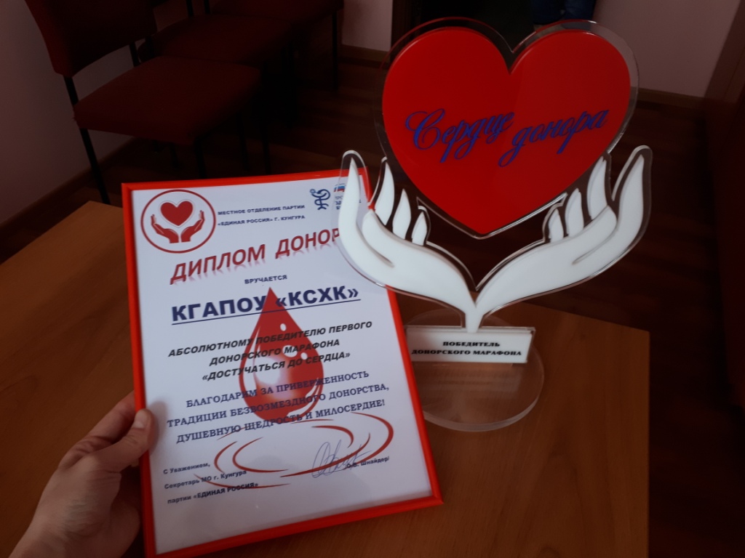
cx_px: 372
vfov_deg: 51.4
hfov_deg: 65.3
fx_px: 581
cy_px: 279
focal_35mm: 27
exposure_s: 1/33
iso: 80
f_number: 1.9
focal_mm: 3.6
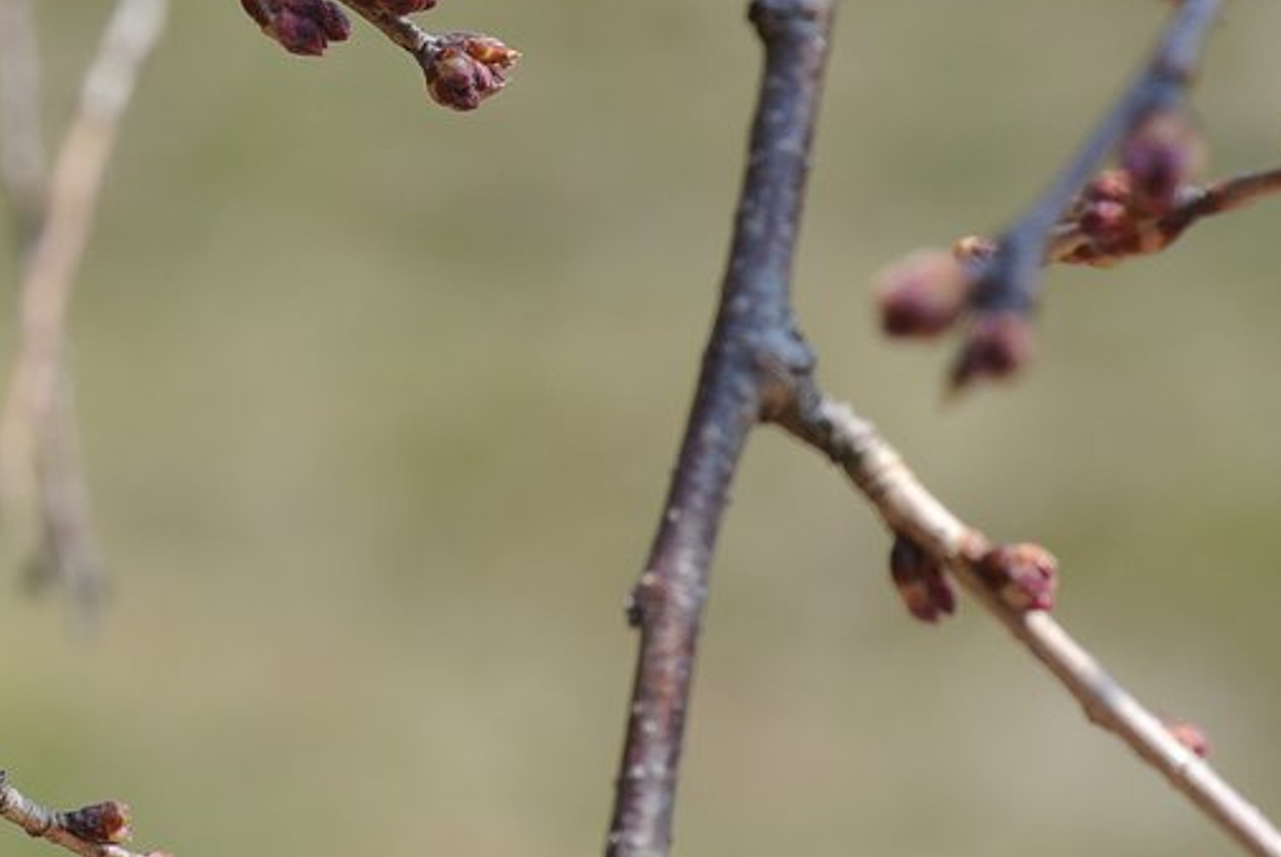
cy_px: 146
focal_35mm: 602
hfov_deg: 3.4
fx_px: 21446
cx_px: 99
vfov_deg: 2.3
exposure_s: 1/250
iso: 100
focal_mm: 110
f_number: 7.1
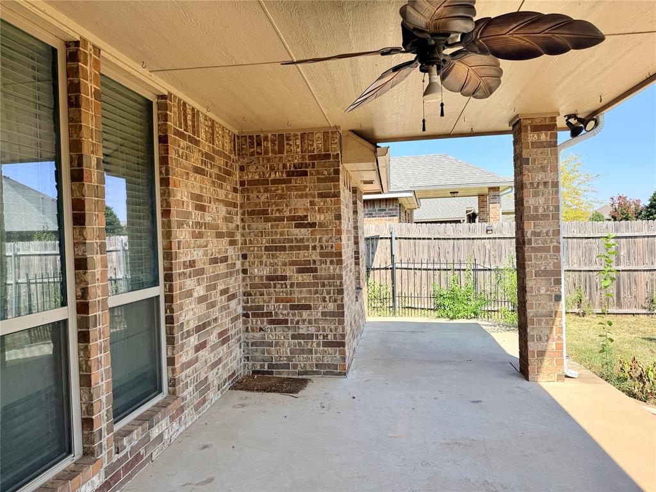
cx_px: 328
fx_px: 455
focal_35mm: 24
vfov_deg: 56.8
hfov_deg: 71.6
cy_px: 246
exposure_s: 1/1689
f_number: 1.78
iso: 80
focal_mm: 6.76
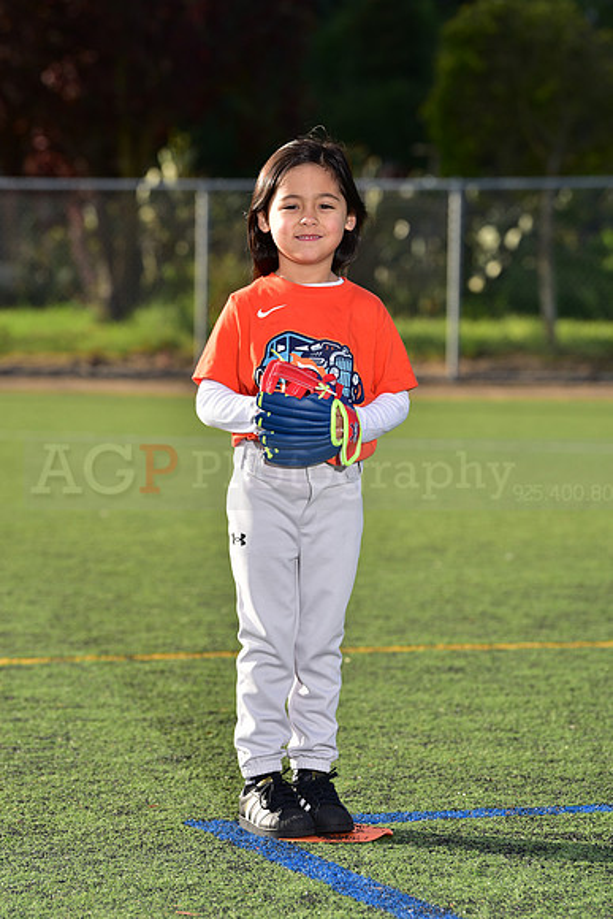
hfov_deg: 10.2
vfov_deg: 15.2
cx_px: 306
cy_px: 460
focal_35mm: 135
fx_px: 3446
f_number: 5
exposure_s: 1/250
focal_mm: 135
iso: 64
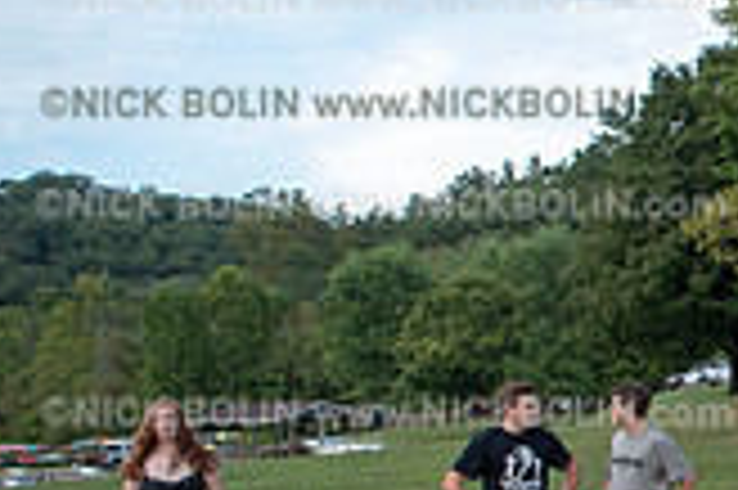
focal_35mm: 85
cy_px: 416
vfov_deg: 15.9
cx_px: 1089
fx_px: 1741
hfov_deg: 20.6
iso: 160
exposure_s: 1/640
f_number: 3.2
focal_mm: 24
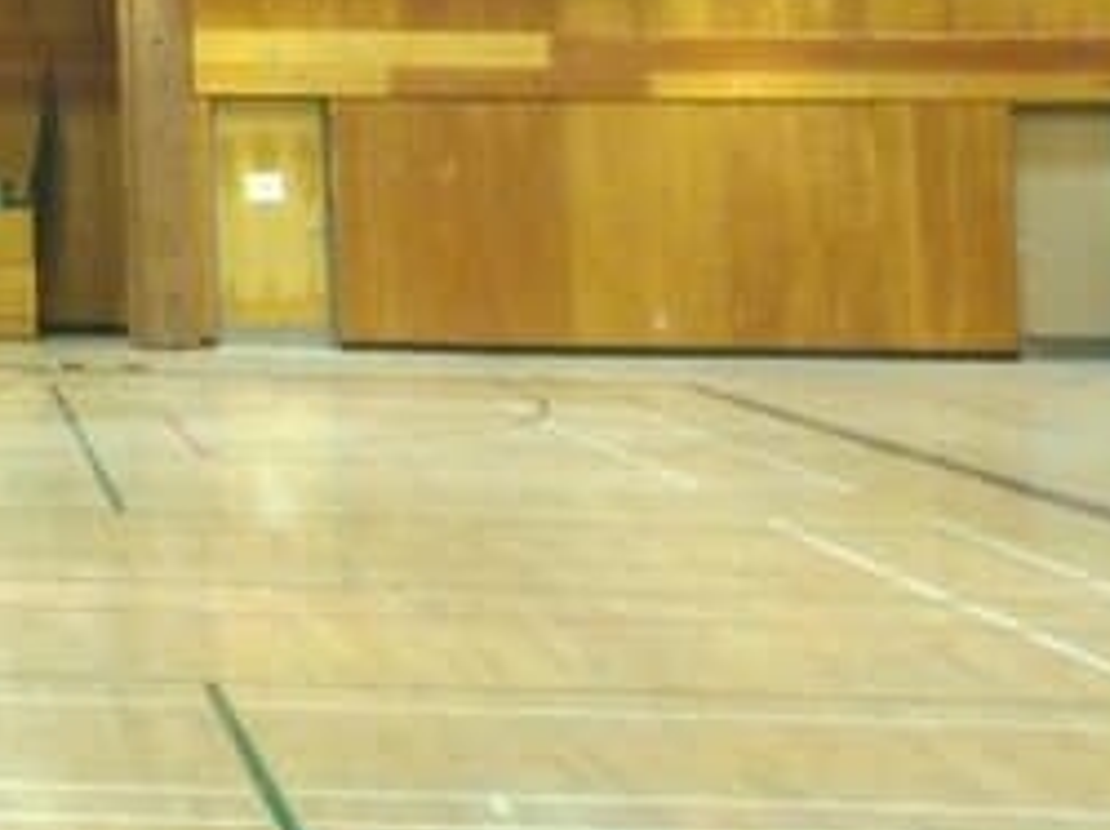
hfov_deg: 20.5
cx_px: -546
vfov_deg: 16.5
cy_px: -382
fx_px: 2627
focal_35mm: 82
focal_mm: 3.54
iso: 375
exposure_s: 1/30
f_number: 2
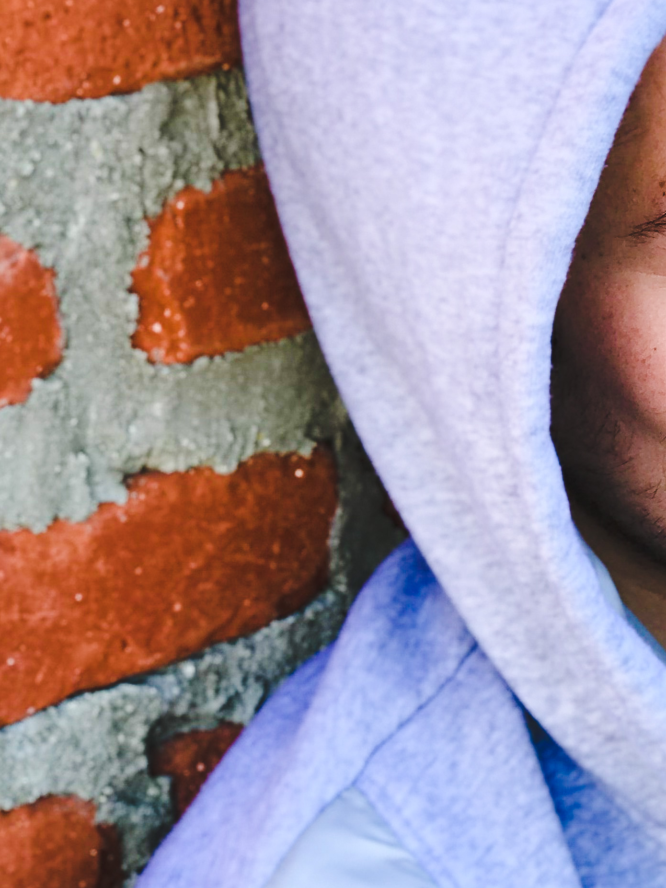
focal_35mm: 124
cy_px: 608
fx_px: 3181
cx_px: 693
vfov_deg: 15.9
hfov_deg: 11.8
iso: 20
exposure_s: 1/121
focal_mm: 6.6
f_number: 2.8
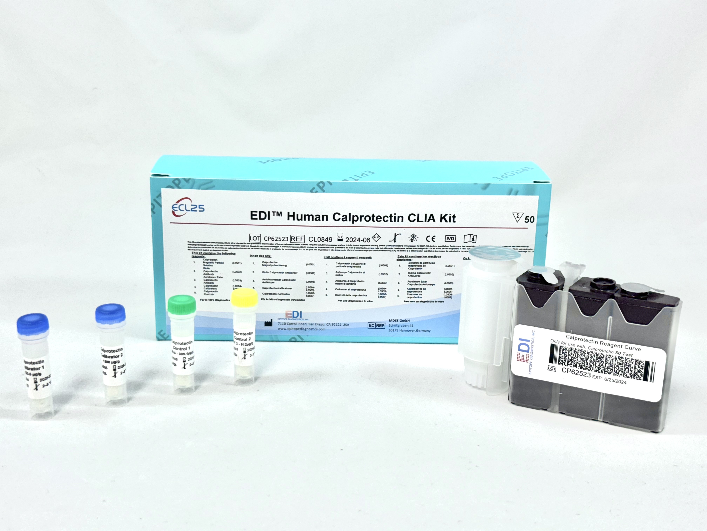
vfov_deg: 30.3
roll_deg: -1.6
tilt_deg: -18.6
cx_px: 354
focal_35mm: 48
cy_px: 266
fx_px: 980
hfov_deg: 39.7
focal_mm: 6.86
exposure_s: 1/120
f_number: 1.78
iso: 50
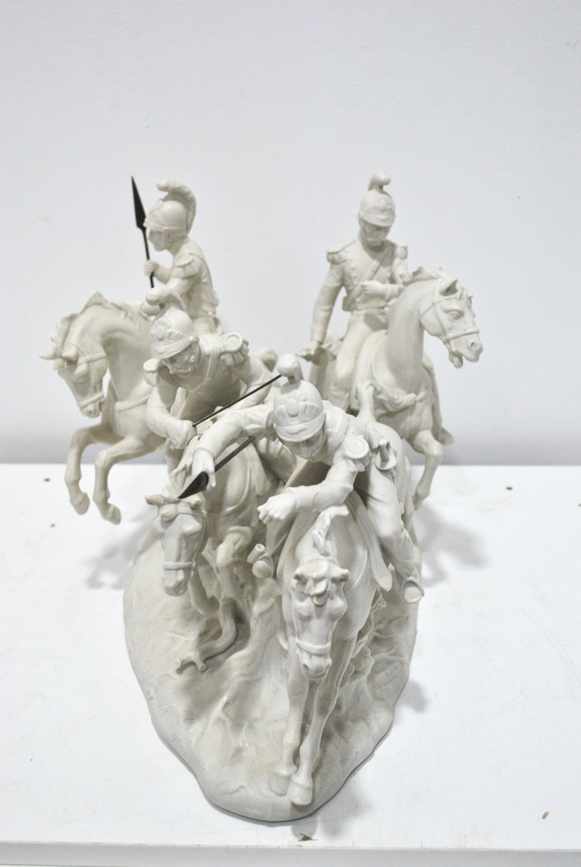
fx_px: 1014
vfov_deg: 46.3
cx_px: 290
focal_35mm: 42
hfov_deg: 32.0
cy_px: 434
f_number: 4.5
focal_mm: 28
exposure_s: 1/60
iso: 400
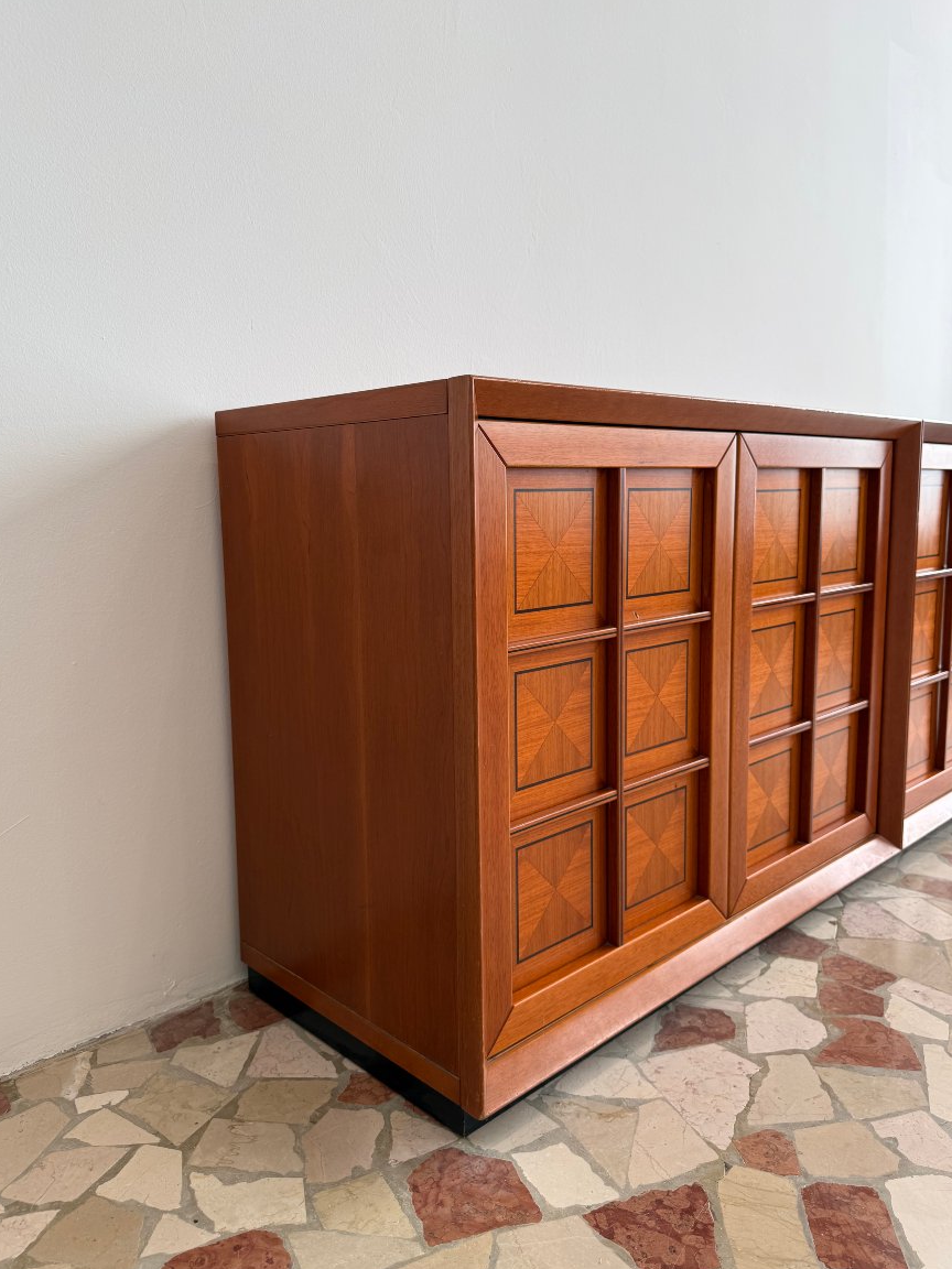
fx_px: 917
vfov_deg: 69.4
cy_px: 620
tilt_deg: -8.1
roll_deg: +0.8
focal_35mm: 25
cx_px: 463
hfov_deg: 54.9
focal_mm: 6.76
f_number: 1.78
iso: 64
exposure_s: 1/121
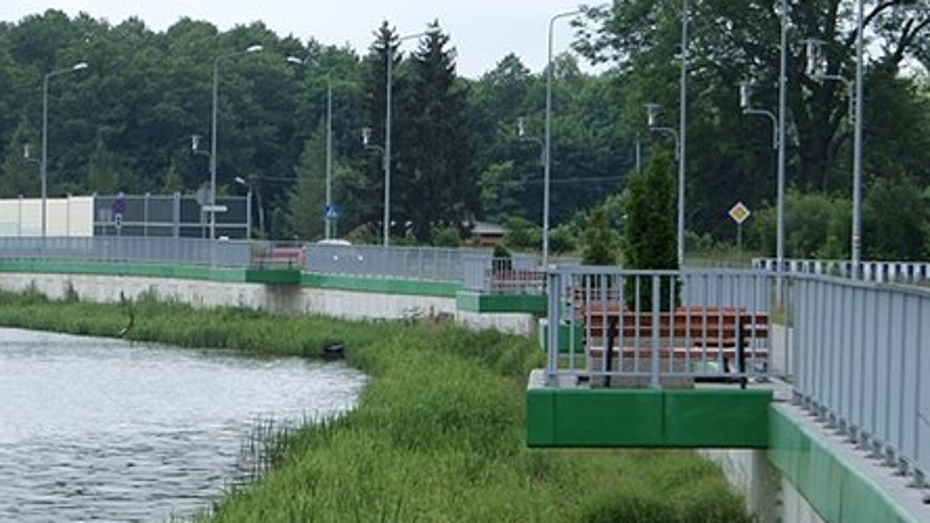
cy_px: 132
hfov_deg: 9.6
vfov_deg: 5.4
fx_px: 5500
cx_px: 117
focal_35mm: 223
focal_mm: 70
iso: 100
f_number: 9
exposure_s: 1/160
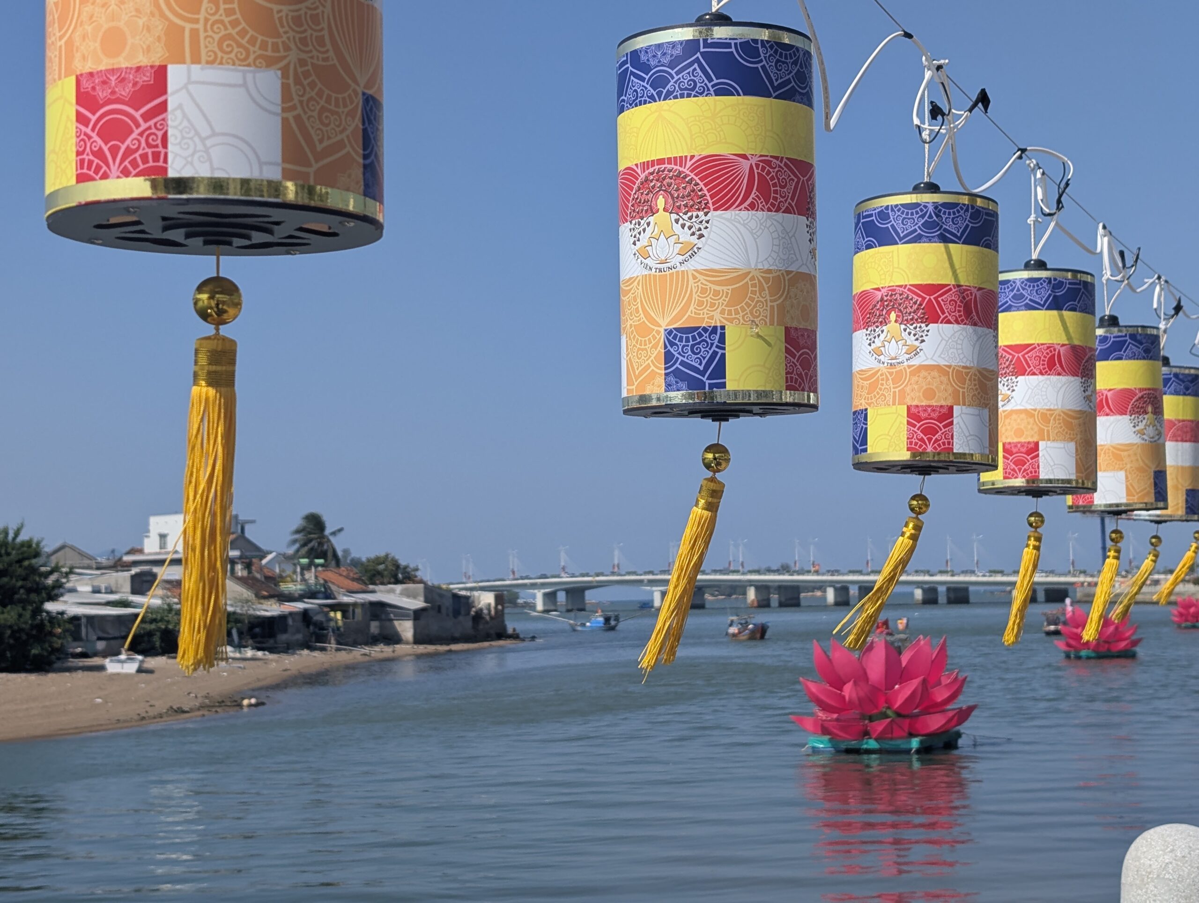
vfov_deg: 29.8
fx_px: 1700
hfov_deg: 38.9
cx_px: 600
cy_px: 452
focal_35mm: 49
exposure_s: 1/1883
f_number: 1.68
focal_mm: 6.9
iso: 20
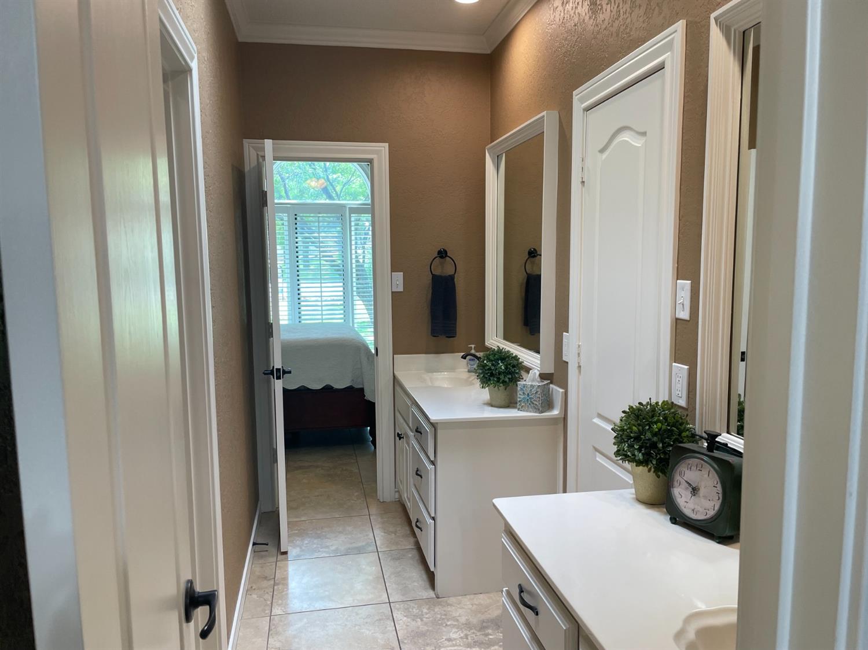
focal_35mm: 26
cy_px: 325
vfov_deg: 53.0
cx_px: 434
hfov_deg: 67.3
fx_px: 652
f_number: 1.6
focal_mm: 4.2
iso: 80
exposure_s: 1/120
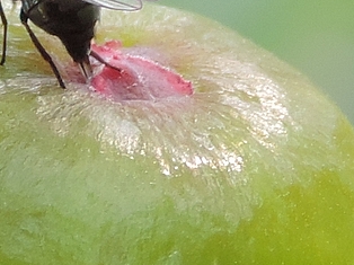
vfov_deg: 9.7
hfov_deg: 12.8
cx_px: 18
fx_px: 1563
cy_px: 42
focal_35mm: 153
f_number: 3.9
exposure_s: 1/100
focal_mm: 13.3
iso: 80
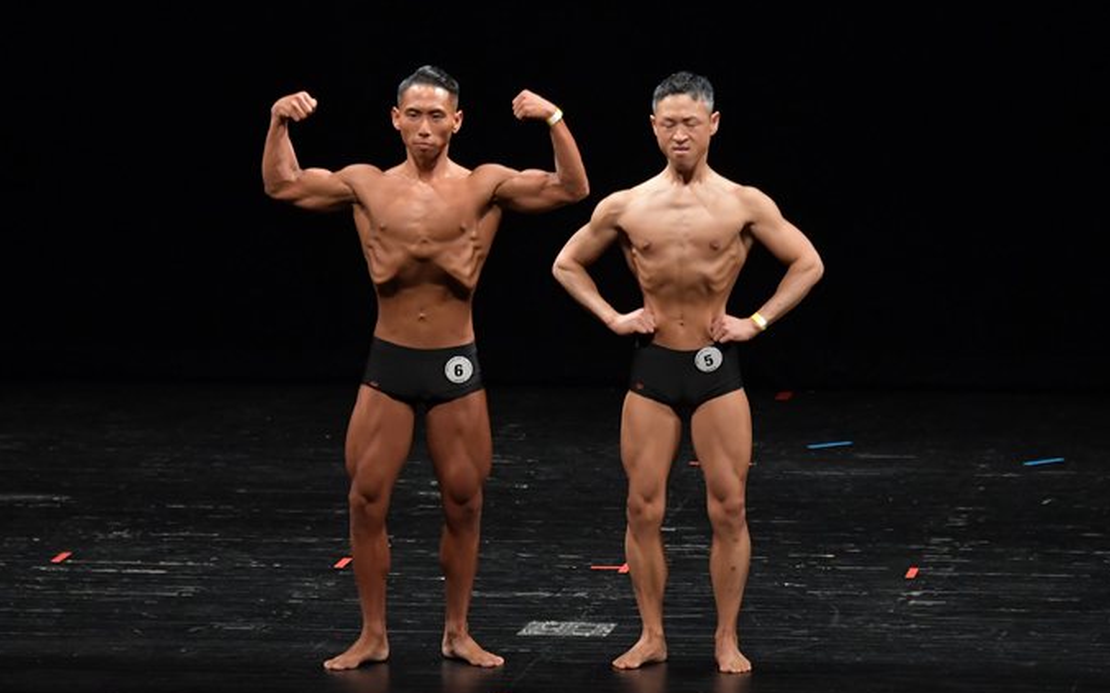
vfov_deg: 5.6
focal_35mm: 236
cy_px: 419
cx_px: 518
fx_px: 7137
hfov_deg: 8.9
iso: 3200
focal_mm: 135
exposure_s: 1/400
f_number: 5.6
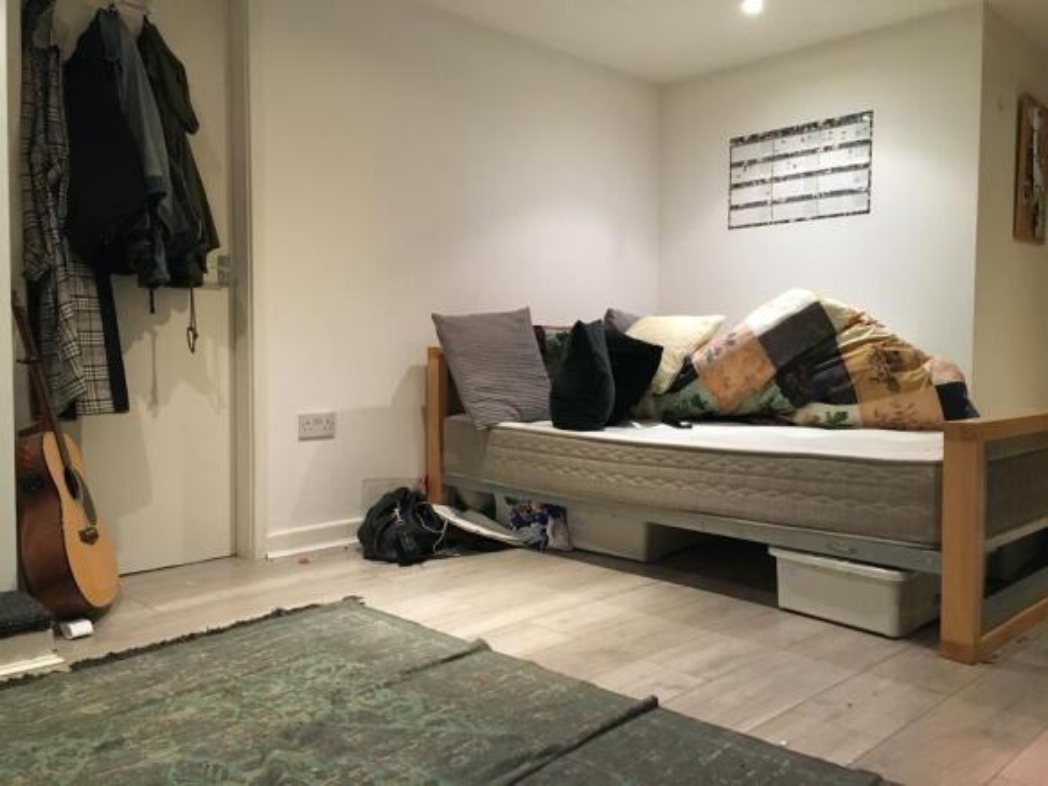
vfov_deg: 48.2
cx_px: 524
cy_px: 393
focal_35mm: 29
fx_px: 878
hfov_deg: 61.7
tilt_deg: +1.1
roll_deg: -0.1
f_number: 2.2
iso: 250
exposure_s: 1/33
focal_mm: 4.15
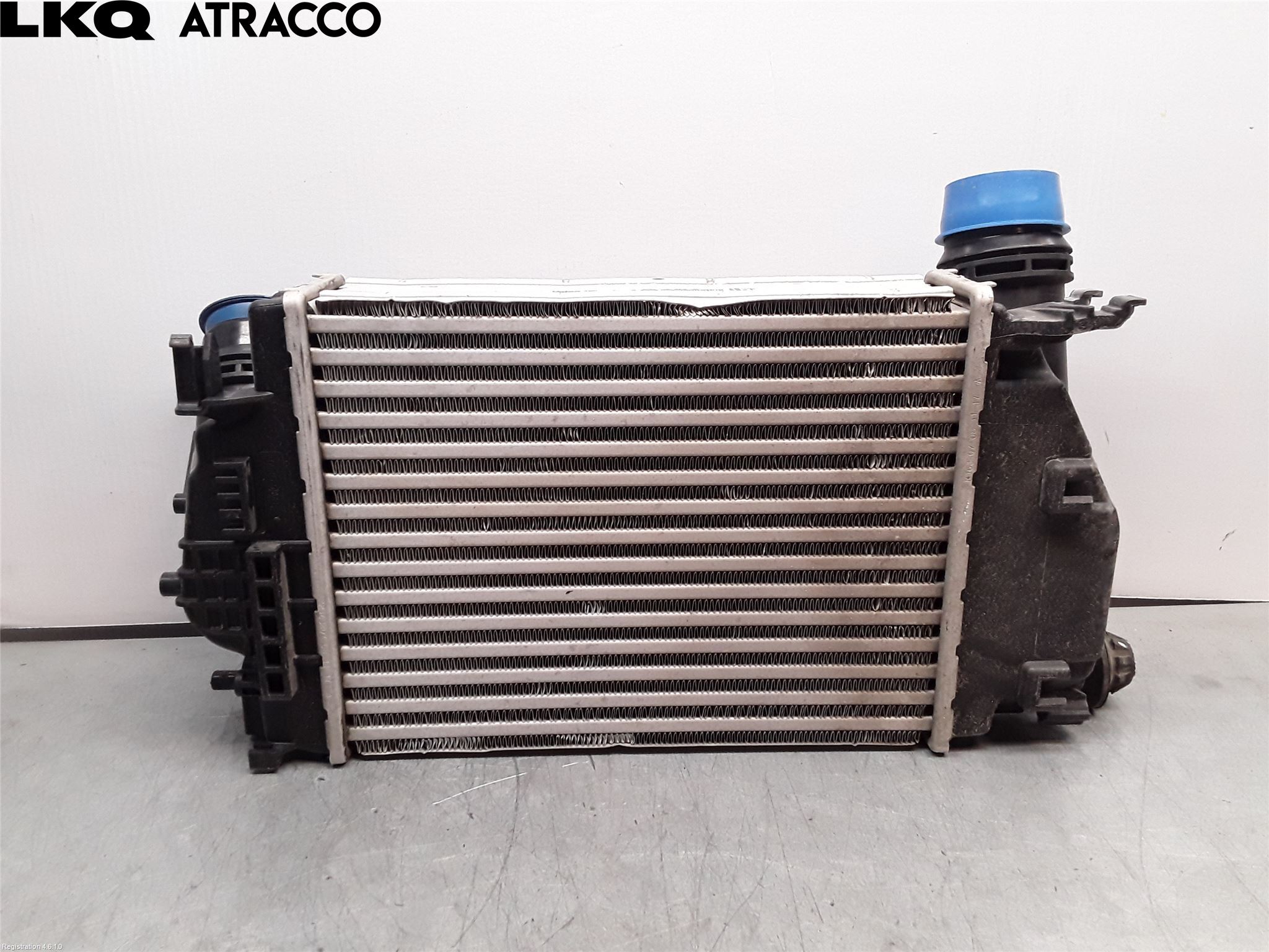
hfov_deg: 63.4
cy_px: 476
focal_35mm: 28
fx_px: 1026
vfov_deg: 49.7
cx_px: 634
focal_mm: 2.91
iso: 100
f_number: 1.9
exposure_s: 1/100
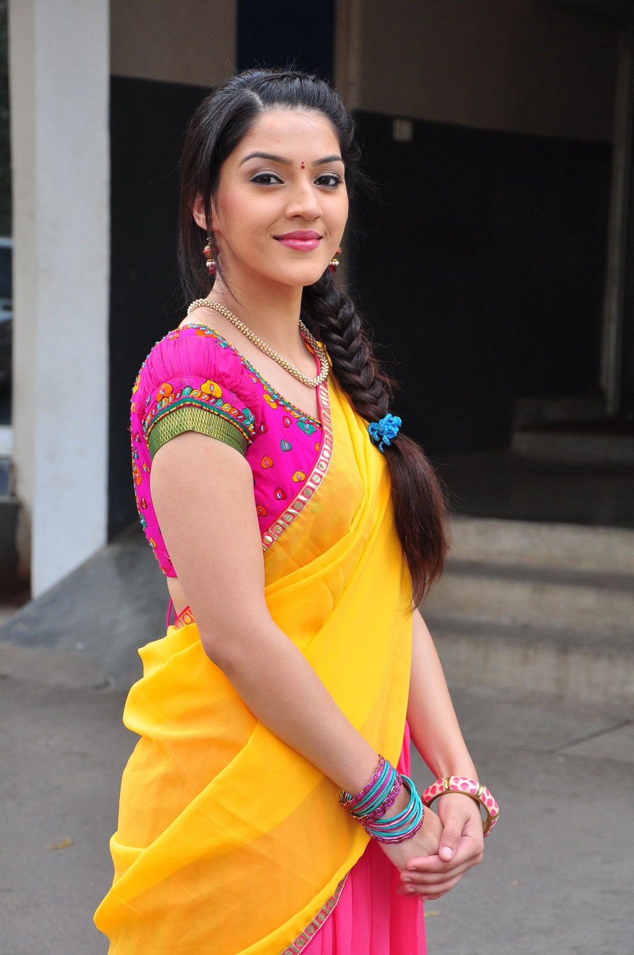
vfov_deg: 21.9
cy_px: 478
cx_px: 317
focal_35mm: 93
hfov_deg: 14.7
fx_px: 2464
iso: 640
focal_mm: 62
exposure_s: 1/125
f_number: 6.3
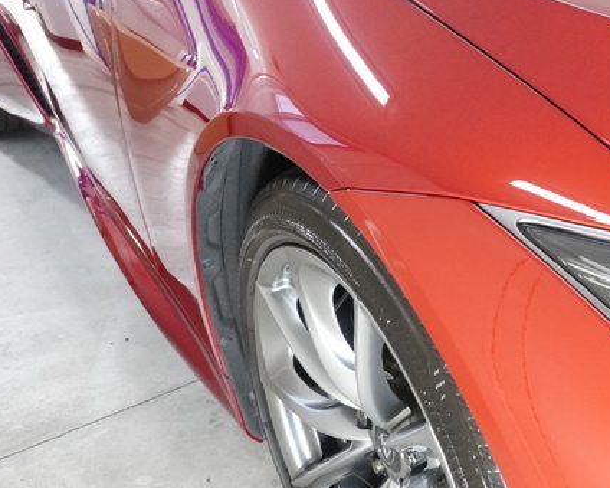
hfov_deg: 31.7
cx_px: 629
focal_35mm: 54
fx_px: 976
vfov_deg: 27.9
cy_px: 155
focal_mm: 17
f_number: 5.6
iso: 3200
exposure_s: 1/160
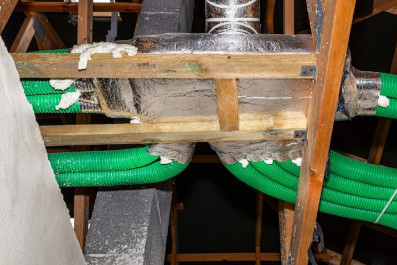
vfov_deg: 26.9
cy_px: 91
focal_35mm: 50
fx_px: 552
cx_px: 256
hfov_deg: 39.2
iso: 100
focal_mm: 35
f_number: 8
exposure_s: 1/60
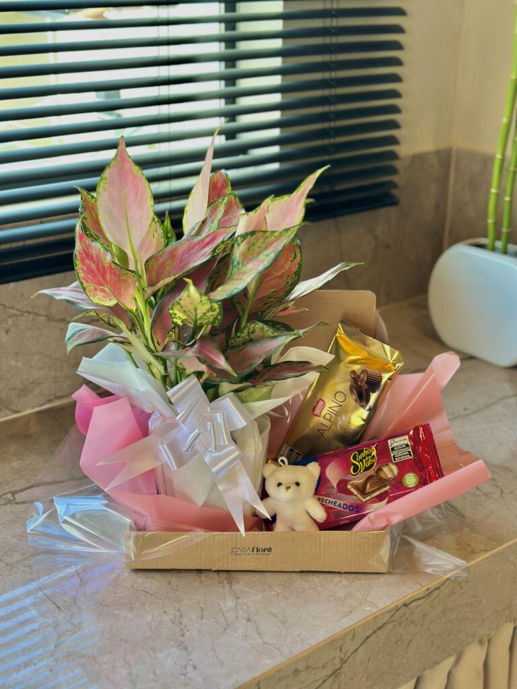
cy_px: 344
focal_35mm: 48
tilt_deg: -22.6
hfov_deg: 30.3
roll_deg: -1.1
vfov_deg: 39.7
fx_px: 956
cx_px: 258
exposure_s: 1/284
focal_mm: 6.86
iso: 80
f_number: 1.78
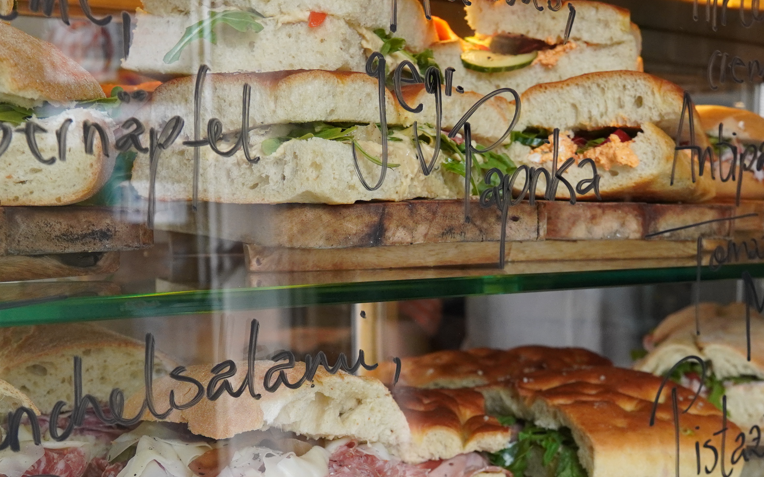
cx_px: 510
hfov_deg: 37.7
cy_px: 425
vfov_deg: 23.8
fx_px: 1104
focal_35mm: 53
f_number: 4
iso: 800
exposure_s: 1/160
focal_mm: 17
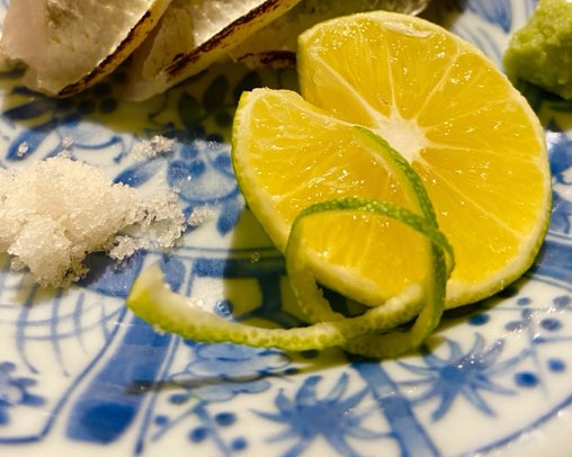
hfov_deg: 47.9
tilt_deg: -53.2
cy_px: 62
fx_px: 643
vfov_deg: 37.1
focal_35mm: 38
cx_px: 276
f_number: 1.8
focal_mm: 4.25
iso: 200
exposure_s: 1/50
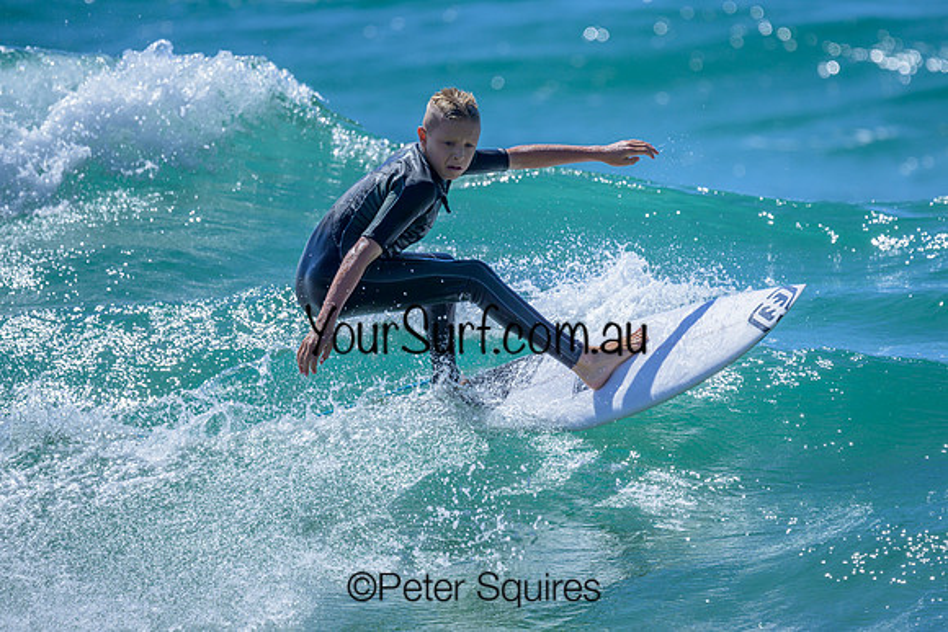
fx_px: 23319
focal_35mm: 885
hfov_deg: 2.3
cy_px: 282
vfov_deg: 1.6
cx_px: 525
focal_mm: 800
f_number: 6.3
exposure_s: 1/2000
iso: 180
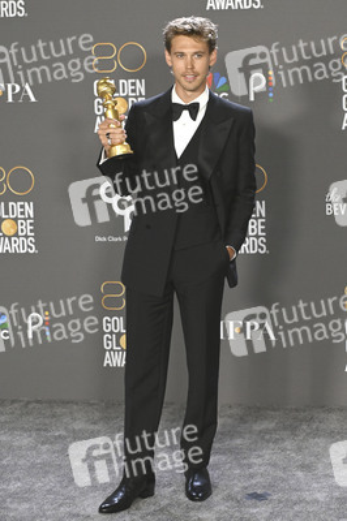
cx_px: 174
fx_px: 1303
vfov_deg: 22.6
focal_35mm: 90
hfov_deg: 15.2
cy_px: 260
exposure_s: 1/320
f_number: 8
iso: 6400
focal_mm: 90
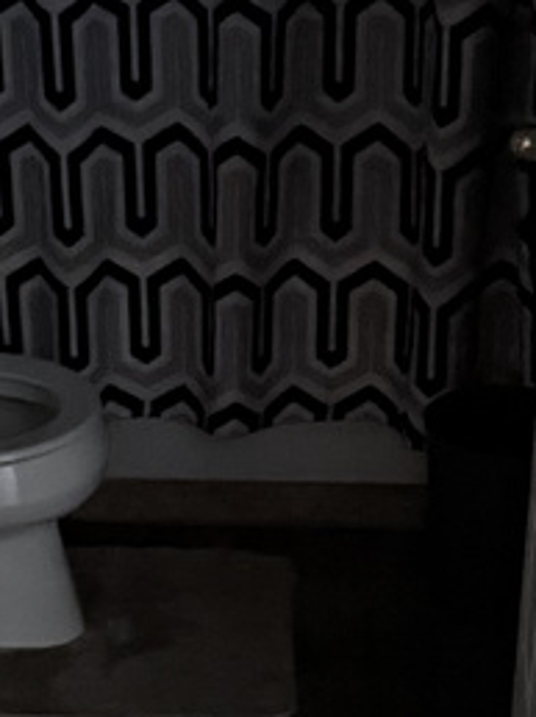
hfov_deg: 10.4
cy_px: 1237
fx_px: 2957
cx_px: 308
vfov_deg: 12.7
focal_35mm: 143
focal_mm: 6.76
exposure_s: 1/30
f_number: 1.78
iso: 1250
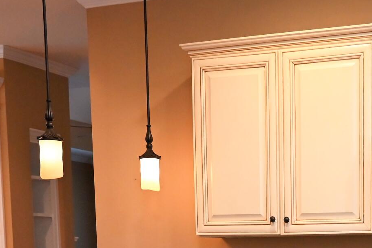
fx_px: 816
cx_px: 321
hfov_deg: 25.0
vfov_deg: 16.0
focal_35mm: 79
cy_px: 361
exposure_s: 1/125
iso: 2000
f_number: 4
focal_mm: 24
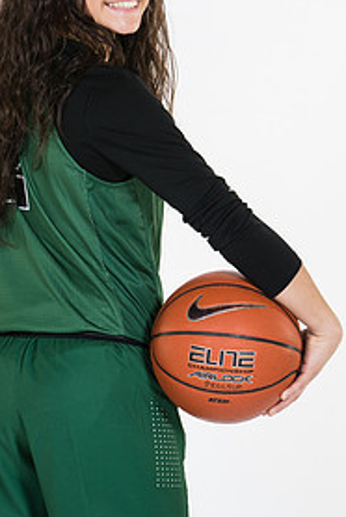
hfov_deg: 4.7
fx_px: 4185
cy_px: 182
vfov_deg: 7.1
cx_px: 126
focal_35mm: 291
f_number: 5.6
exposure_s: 1/160
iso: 200
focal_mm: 120
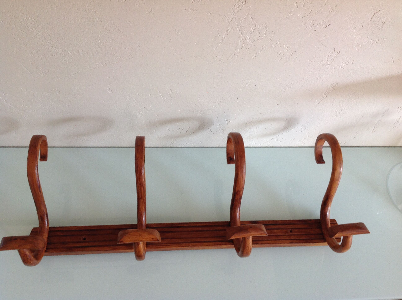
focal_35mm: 35
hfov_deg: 52.7
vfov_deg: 40.6
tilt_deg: -61.3
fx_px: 406
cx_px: 201
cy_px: 150
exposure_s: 1/60
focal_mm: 4.28
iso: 64
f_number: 2.4
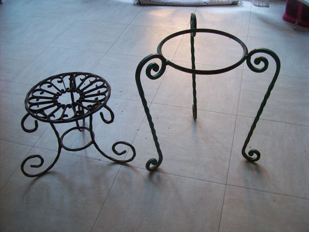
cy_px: 116
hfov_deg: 51.4
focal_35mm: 36
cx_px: 154
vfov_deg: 39.7
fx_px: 321
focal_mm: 6
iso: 160
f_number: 2.7
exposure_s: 1/36.3
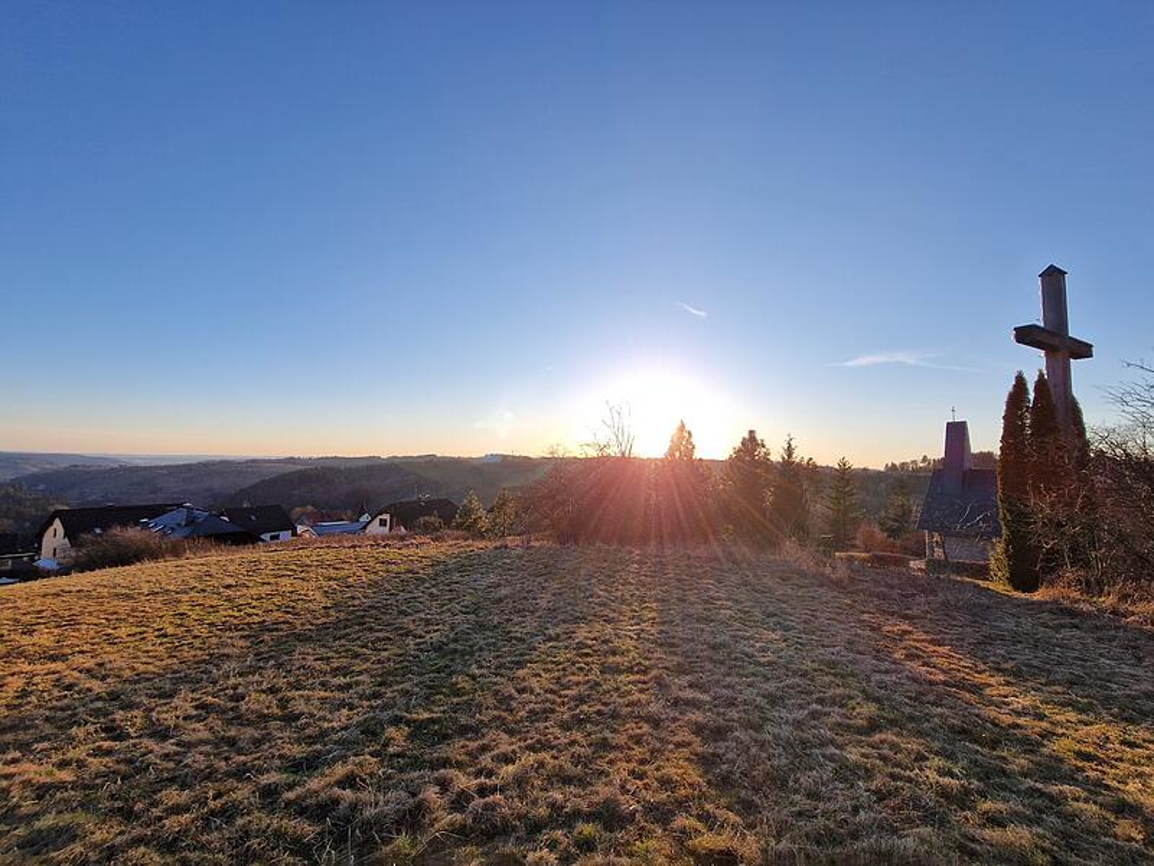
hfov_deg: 106.2
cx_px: 577
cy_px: 433
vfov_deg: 89.9
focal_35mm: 13
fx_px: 433
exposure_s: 1/1160
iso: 50
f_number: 2.2
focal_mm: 2.2
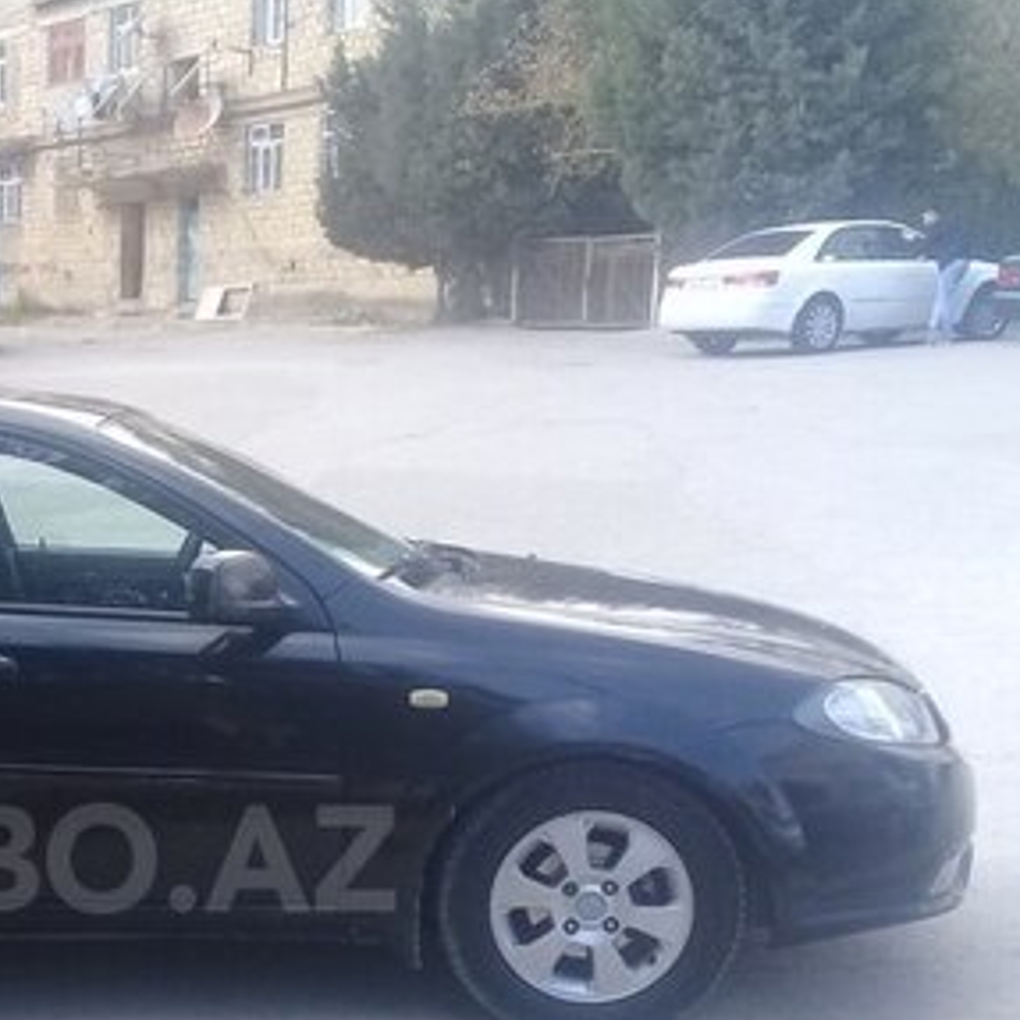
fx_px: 2100
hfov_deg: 26.1
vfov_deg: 26.6
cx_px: 32
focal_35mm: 63
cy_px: 858
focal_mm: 3.3
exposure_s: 1/228
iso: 50
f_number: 2.2
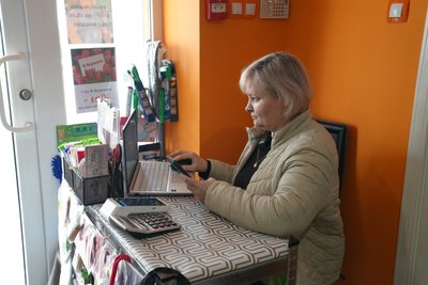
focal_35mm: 40
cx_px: 214
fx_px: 476
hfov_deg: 48.4
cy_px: 142
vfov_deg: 33.4
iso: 2500
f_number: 4
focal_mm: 40
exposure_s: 1/160
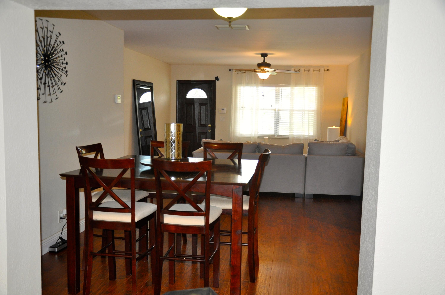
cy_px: 148
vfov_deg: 36.8
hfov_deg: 53.2
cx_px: 222
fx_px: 444
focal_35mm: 36
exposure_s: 1/60
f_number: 3.8
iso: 800
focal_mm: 24
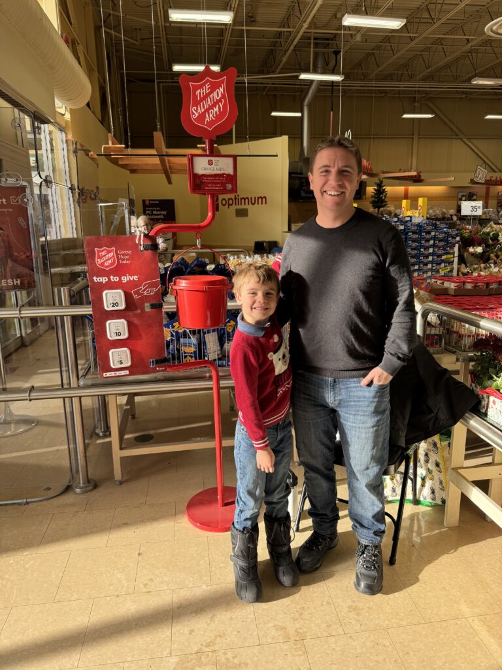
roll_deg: +1.5
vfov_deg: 71.6
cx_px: 251
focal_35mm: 24
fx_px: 464
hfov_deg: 56.8
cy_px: 335
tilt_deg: -12.8
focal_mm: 6.76
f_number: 1.78
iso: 80
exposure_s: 1/433
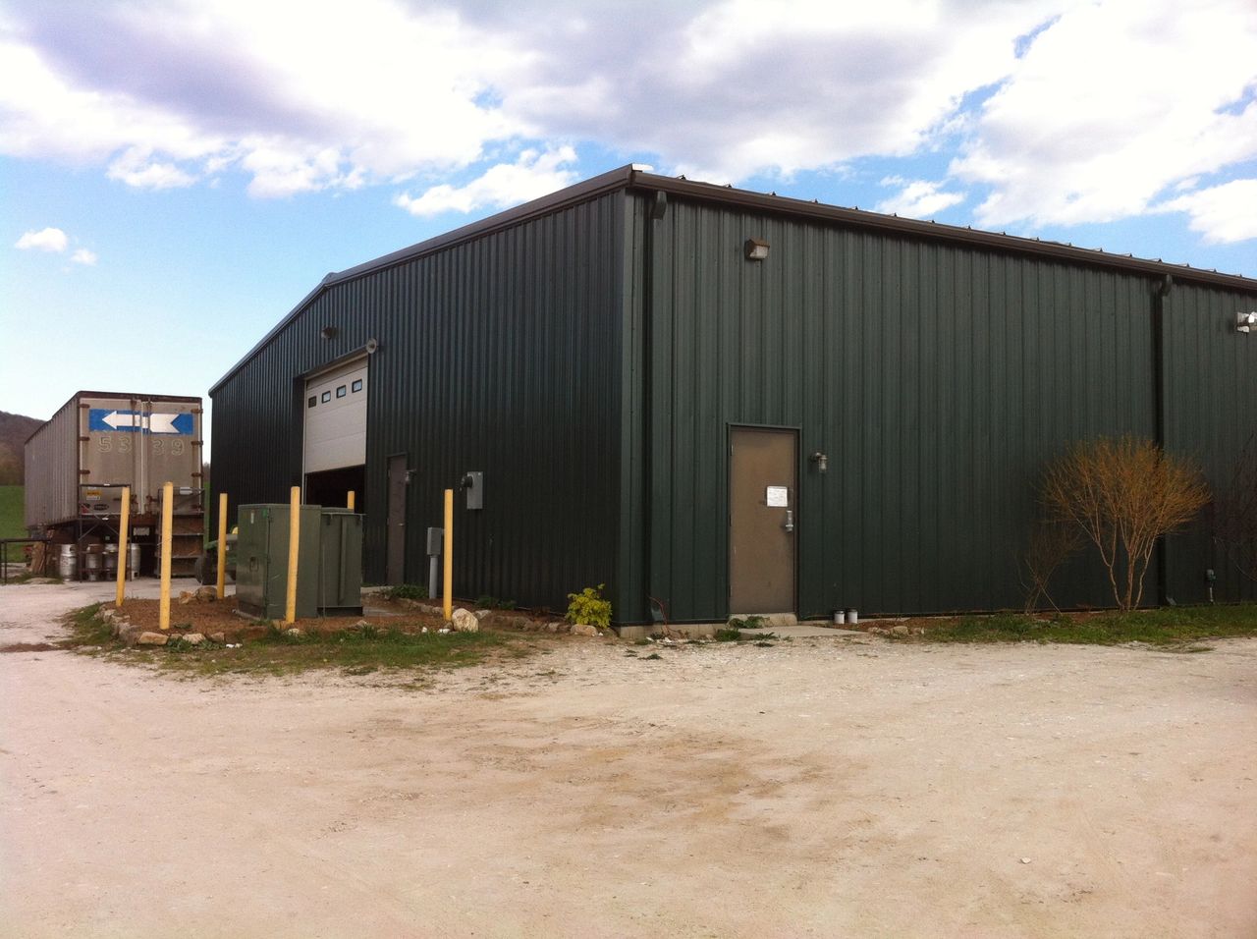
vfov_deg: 40.6
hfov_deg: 52.7
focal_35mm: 35
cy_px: 470
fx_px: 1269
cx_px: 628
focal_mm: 3.85
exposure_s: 1/702
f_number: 2.8
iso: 80
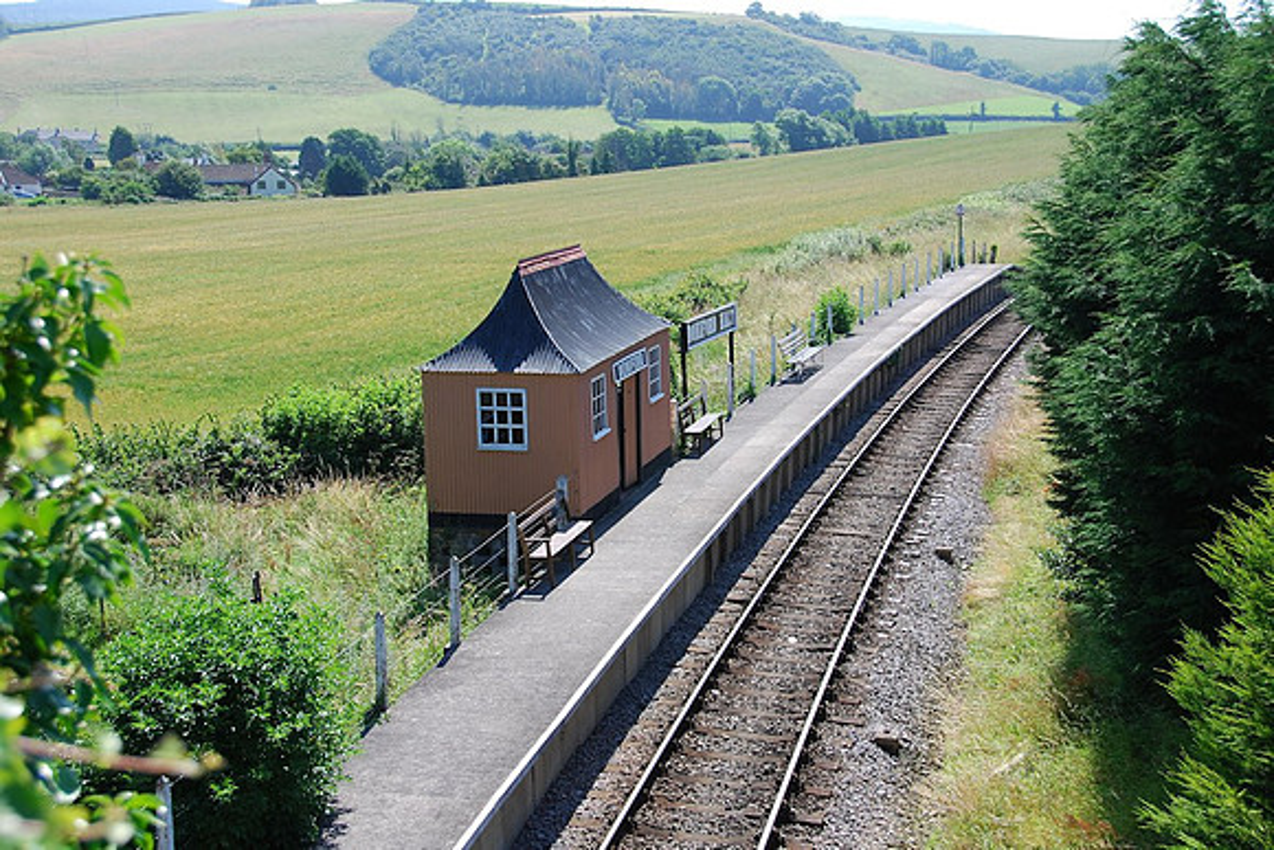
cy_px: 425
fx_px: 1699
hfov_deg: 41.1
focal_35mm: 48
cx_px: 637
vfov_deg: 28.1
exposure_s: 1/200
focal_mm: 32
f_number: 6.3
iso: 100
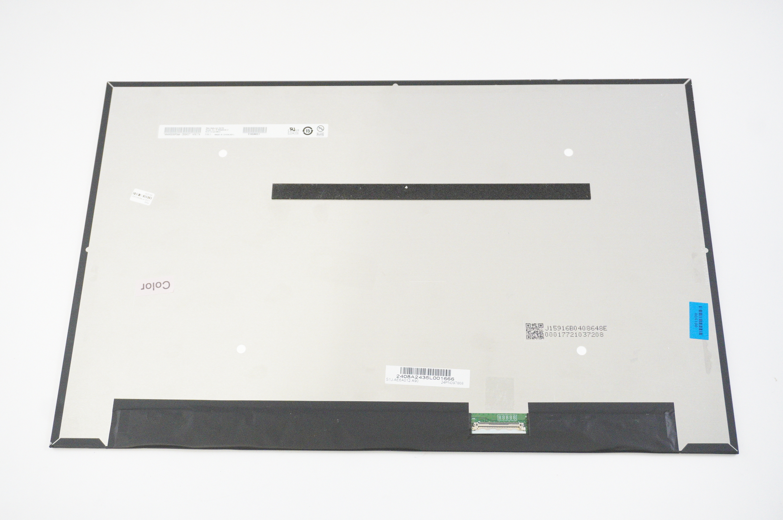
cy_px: 260
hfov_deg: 45.0
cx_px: 392
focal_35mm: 44
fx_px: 945
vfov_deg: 30.8
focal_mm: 29
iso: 6400
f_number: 5.6
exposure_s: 1/200
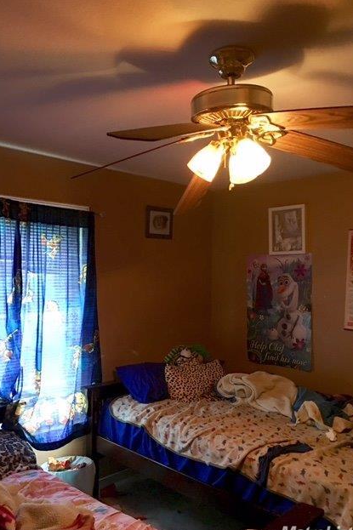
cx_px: 161
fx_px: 456
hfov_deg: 42.3
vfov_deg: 60.3
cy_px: 271
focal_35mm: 31
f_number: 2.2
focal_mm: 4.15
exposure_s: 1/4
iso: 64
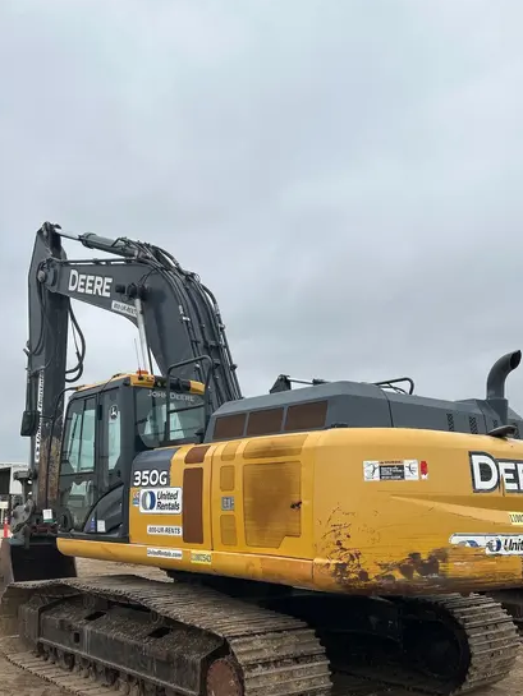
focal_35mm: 35
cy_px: 464
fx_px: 705
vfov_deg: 51.6
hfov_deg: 40.7
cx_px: 284
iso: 50
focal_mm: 5.7
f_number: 1.5
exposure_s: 1/1431
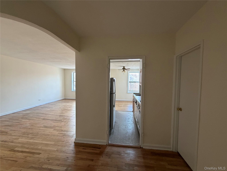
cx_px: 114
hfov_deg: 102.1
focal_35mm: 14
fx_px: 92
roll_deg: -2.1
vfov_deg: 85.7
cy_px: 86
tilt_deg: -2.8
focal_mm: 2.22
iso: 320
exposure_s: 1/83
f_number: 2.2
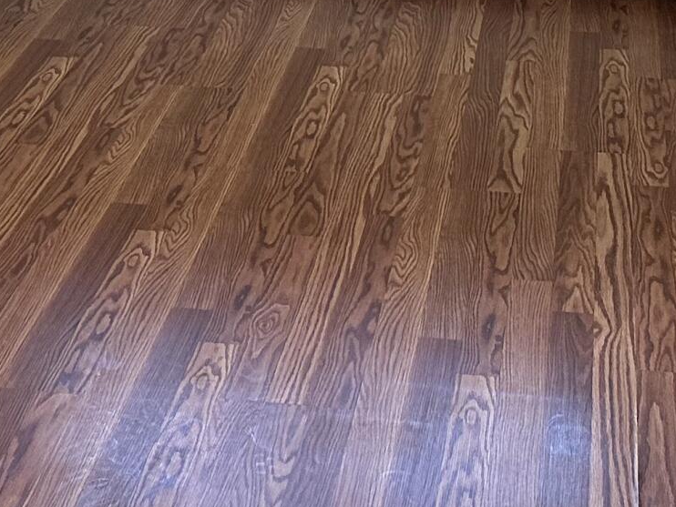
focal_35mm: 97
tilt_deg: -2.9
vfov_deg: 13.5
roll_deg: +0.1
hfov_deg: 20.2
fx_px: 1895
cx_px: 253
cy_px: -445
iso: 200
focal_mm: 6.86
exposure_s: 1/120
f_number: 1.78
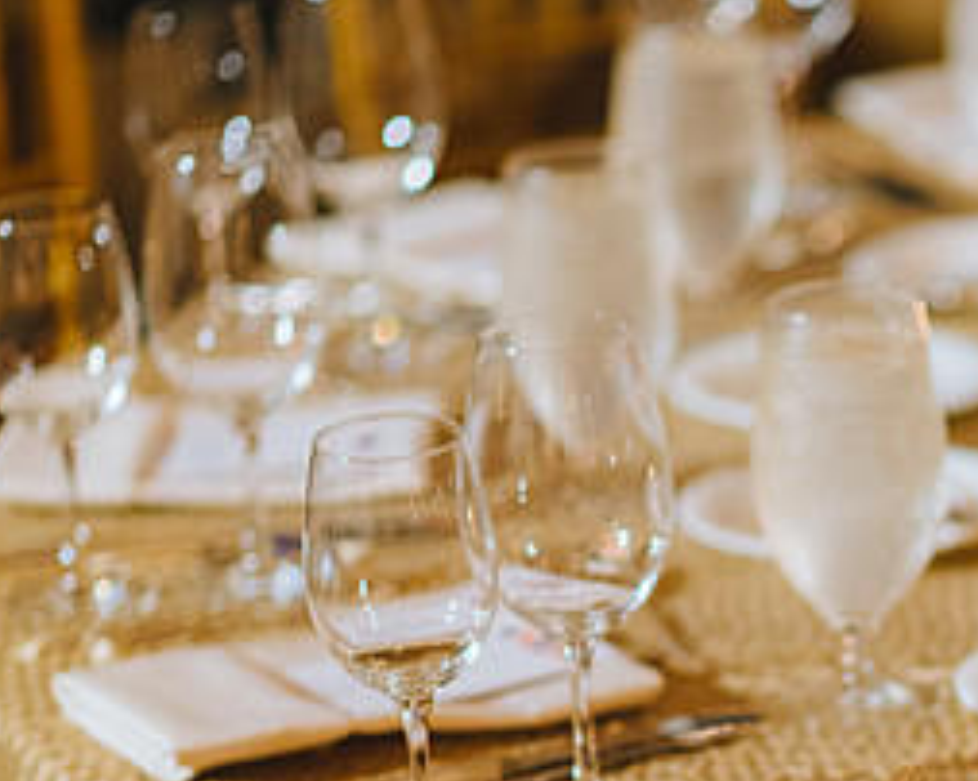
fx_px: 5293
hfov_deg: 10.4
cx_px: 1067
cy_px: 740
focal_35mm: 183
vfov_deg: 8.4
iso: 1600
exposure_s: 1/100
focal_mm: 85
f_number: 2
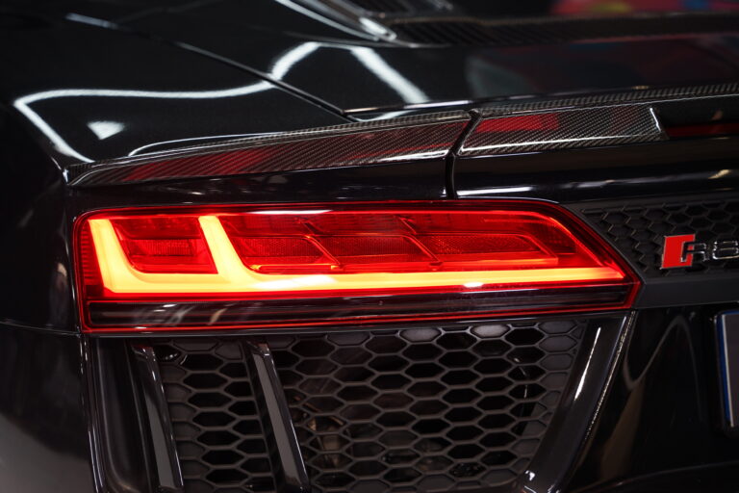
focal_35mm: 70
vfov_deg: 19.5
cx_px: 370
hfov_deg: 28.8
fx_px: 1437
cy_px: 246
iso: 640
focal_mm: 70
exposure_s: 1/80
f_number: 3.2
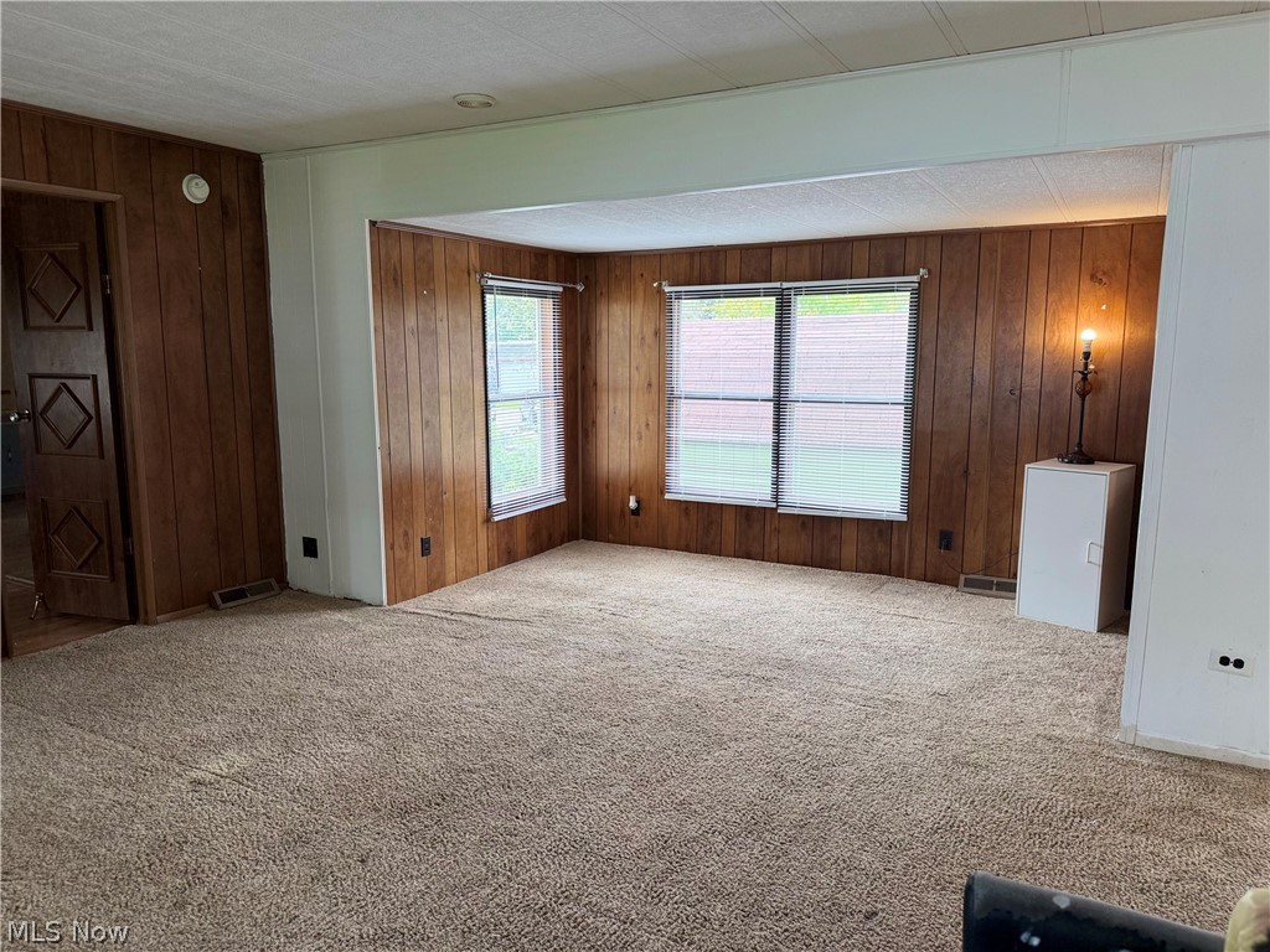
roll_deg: +0.0
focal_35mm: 24
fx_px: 881
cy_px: 476
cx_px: 635
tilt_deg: -8.0
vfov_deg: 56.8
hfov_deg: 71.6
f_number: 1.78
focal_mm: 6.76
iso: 80
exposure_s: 1/120
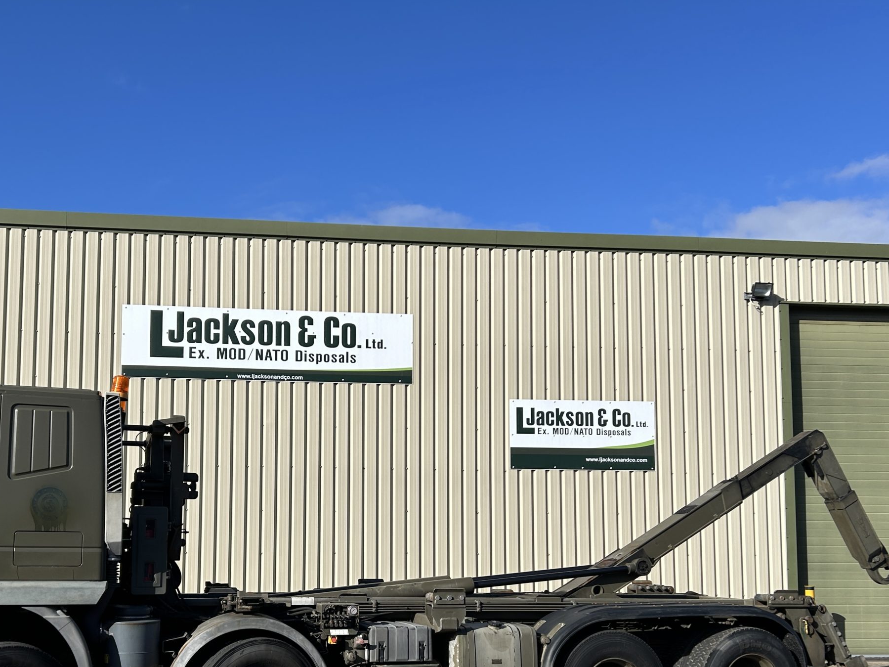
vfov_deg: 38.0
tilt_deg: +5.9
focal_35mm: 37
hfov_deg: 50.0
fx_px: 950
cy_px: 473
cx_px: 383
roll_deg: -1.1
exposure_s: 1/5587
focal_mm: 5.7
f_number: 1.5
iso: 50
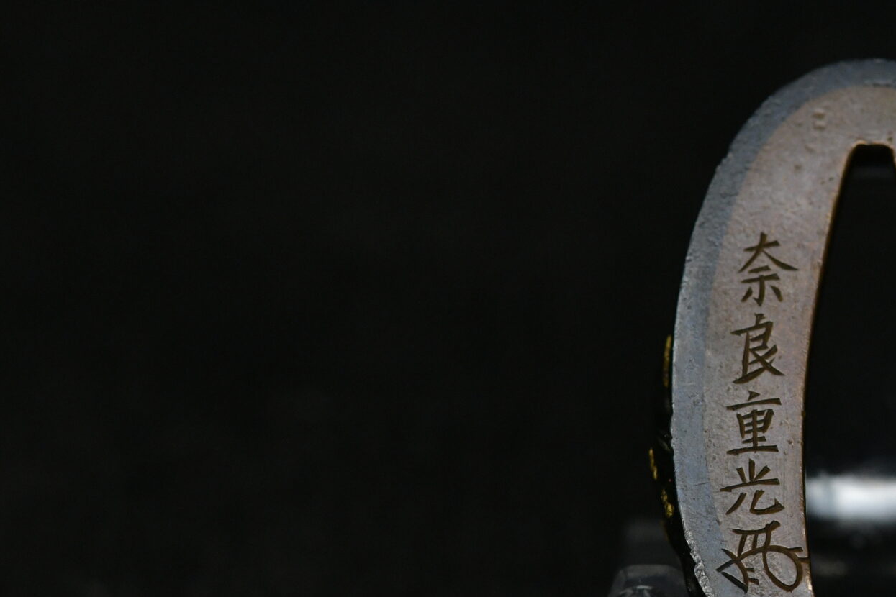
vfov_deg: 6.4
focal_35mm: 216
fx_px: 5376
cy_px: 389
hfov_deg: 9.5
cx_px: 886
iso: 2500
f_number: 10
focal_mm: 105
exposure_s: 1/125
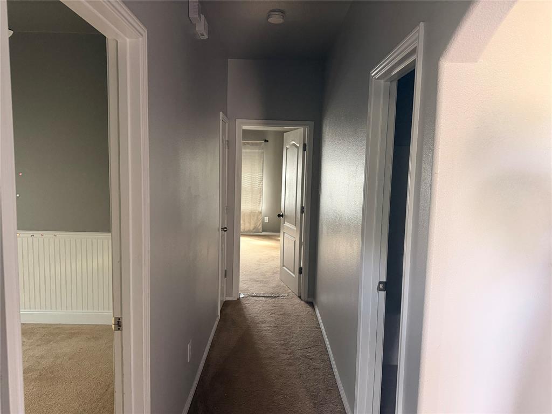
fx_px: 383
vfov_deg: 56.8
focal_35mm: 24
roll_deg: -1.4
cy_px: 207
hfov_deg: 71.6
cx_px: 276
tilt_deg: -5.7
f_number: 1.78
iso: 400
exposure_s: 1/60
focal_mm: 6.76
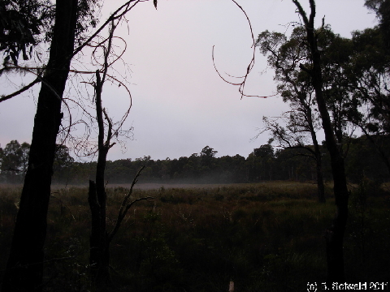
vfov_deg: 37.7
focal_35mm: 38
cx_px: 195
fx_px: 428
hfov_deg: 49.0
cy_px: 146
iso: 79
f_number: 2.9
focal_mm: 6.3
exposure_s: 1/35.9
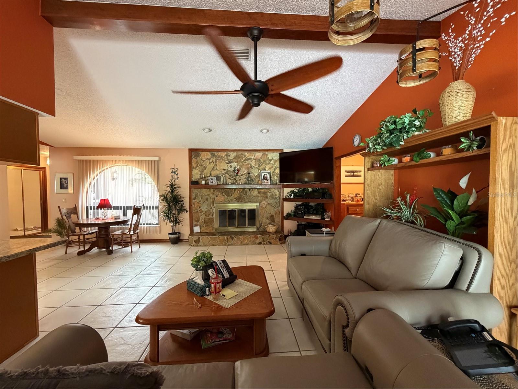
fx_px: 209
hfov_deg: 102.1
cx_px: 259
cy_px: 194
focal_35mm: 14
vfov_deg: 85.7
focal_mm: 2.22
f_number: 2.2
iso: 640
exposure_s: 1/60
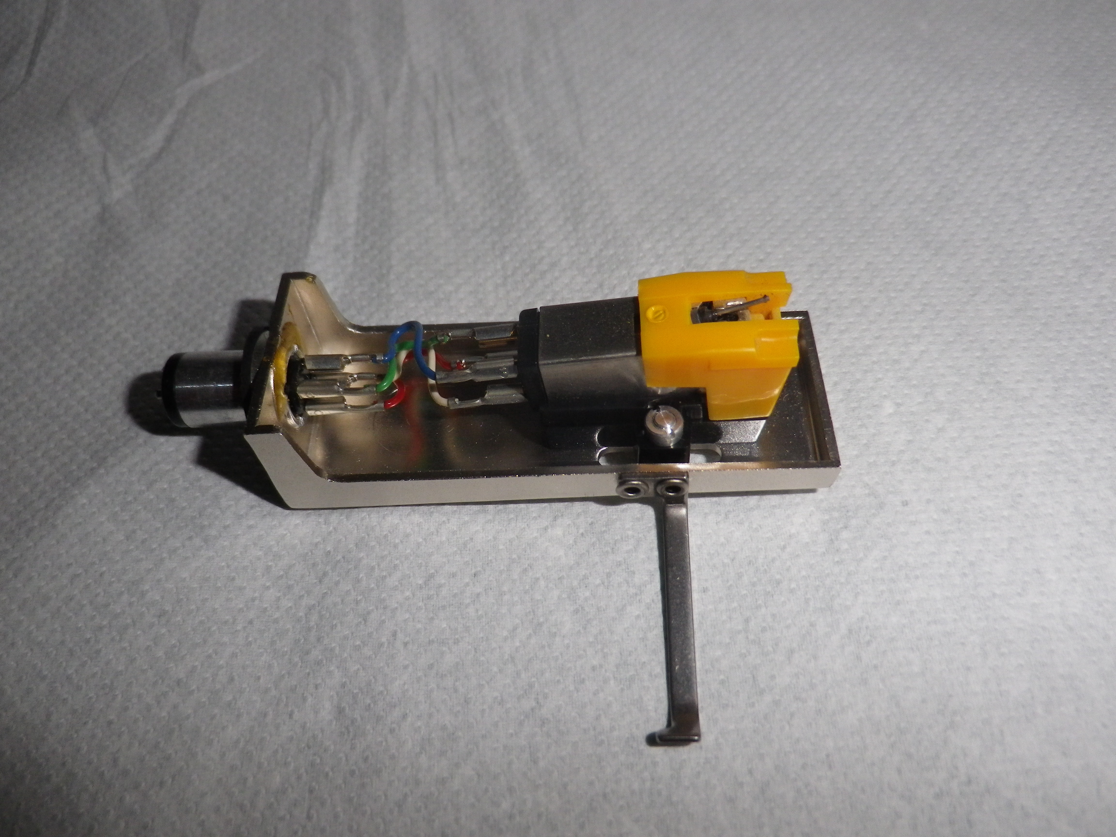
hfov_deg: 61.7
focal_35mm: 29
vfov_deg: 48.2
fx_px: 935
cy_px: 418
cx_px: 558
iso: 200
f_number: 7.4
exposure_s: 1/50
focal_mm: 5.2
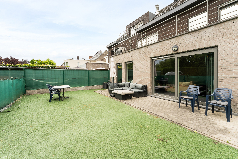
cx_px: 119
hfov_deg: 100.4
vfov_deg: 77.3
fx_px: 99
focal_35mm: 15
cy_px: 80
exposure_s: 1/320
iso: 400
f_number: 11
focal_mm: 15
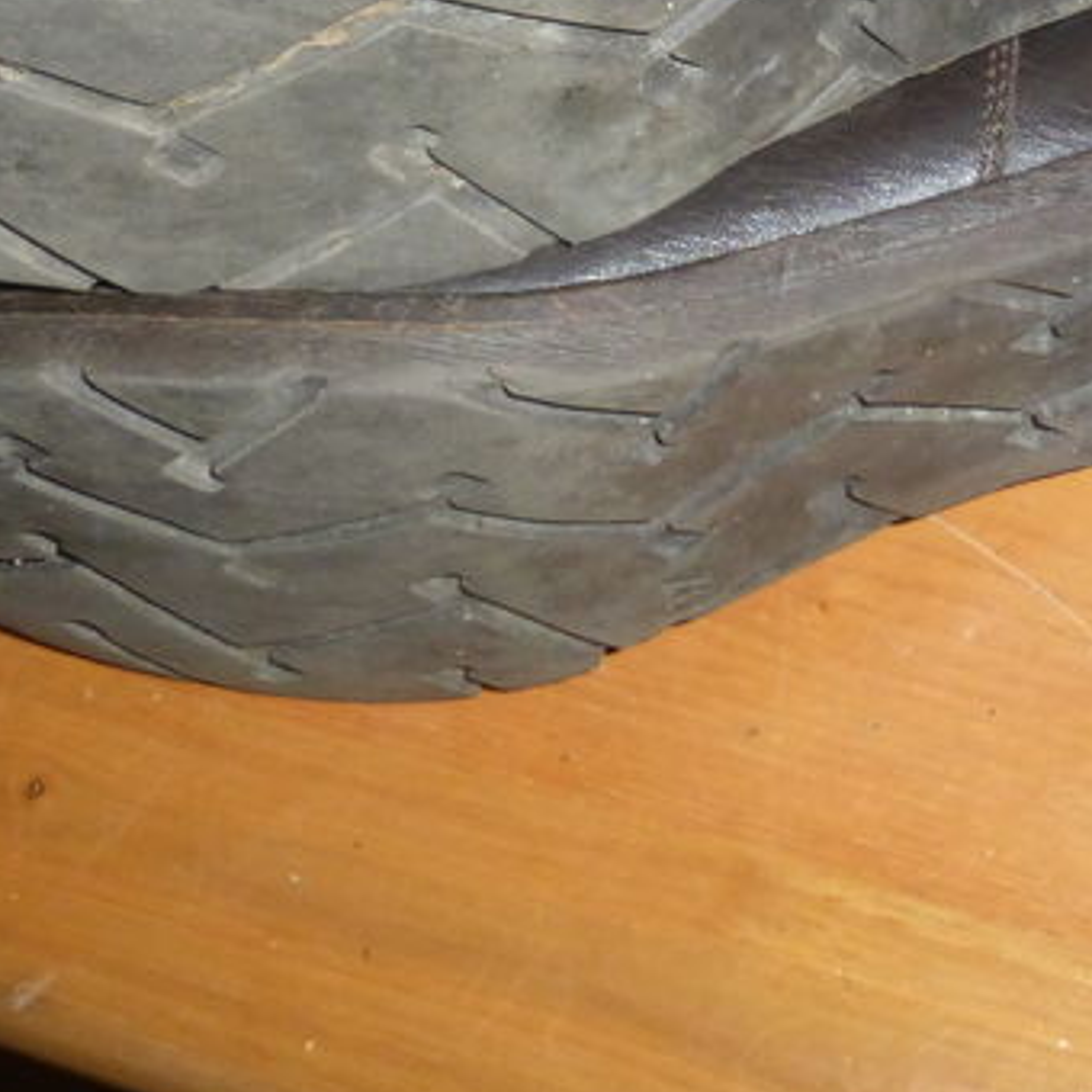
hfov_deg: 26.4
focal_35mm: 65
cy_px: 0
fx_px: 2320
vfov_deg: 25.2
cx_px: 649
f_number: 3.3
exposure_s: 1/60
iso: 400
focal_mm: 4.3
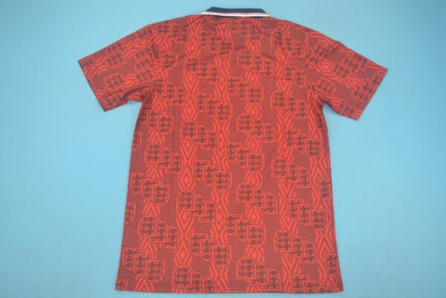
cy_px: 149
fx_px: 409
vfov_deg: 40.0
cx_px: 223
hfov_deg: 57.2
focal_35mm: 33
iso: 200
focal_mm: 22
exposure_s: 1/100
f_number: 3.8
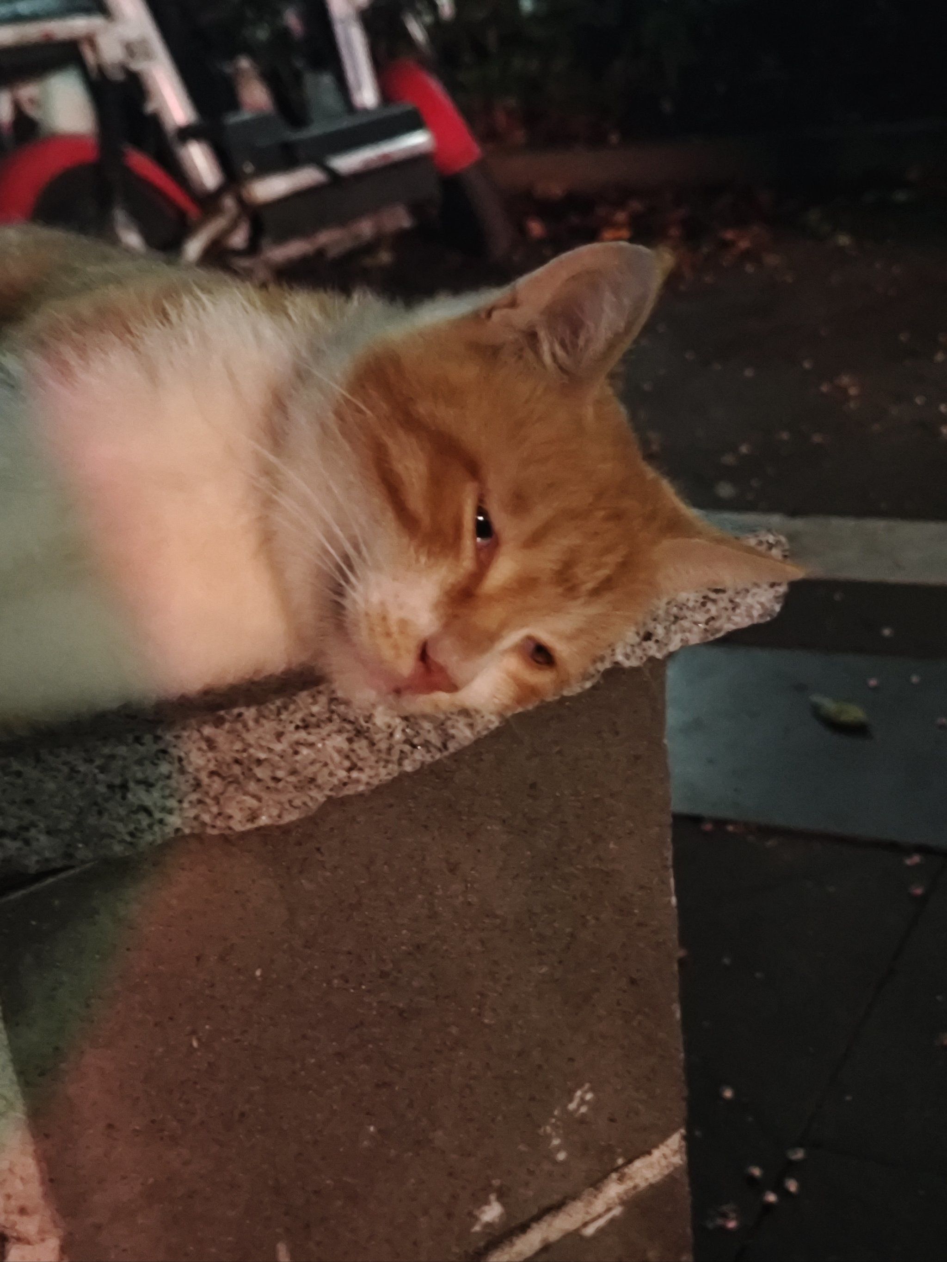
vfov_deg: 41.2
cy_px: 631
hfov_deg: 31.5
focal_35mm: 46
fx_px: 1678
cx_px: 474
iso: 12800
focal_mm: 6.55
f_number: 1.6
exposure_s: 1/14.3
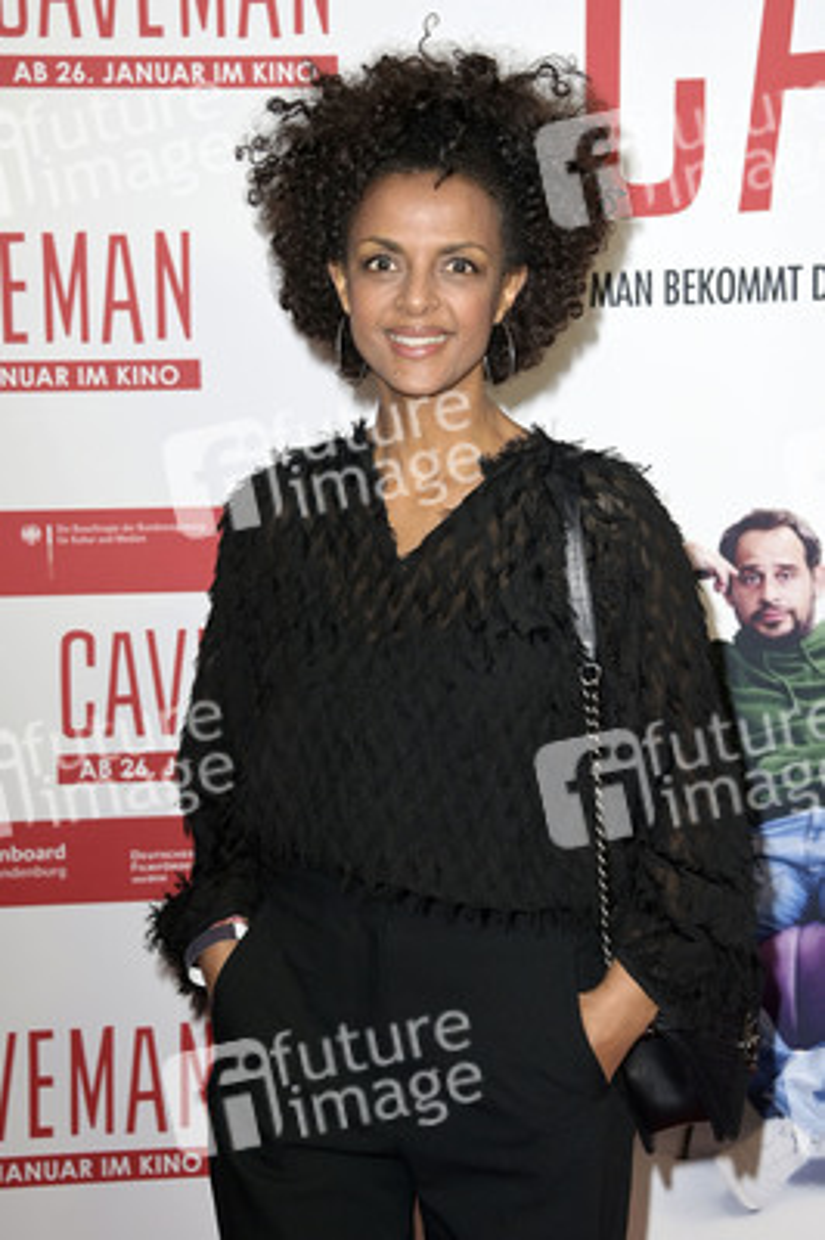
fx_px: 2686
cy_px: 620
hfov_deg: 17.5
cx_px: 412
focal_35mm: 78
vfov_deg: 26.0
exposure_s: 1/250
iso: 400
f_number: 5.6
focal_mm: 78
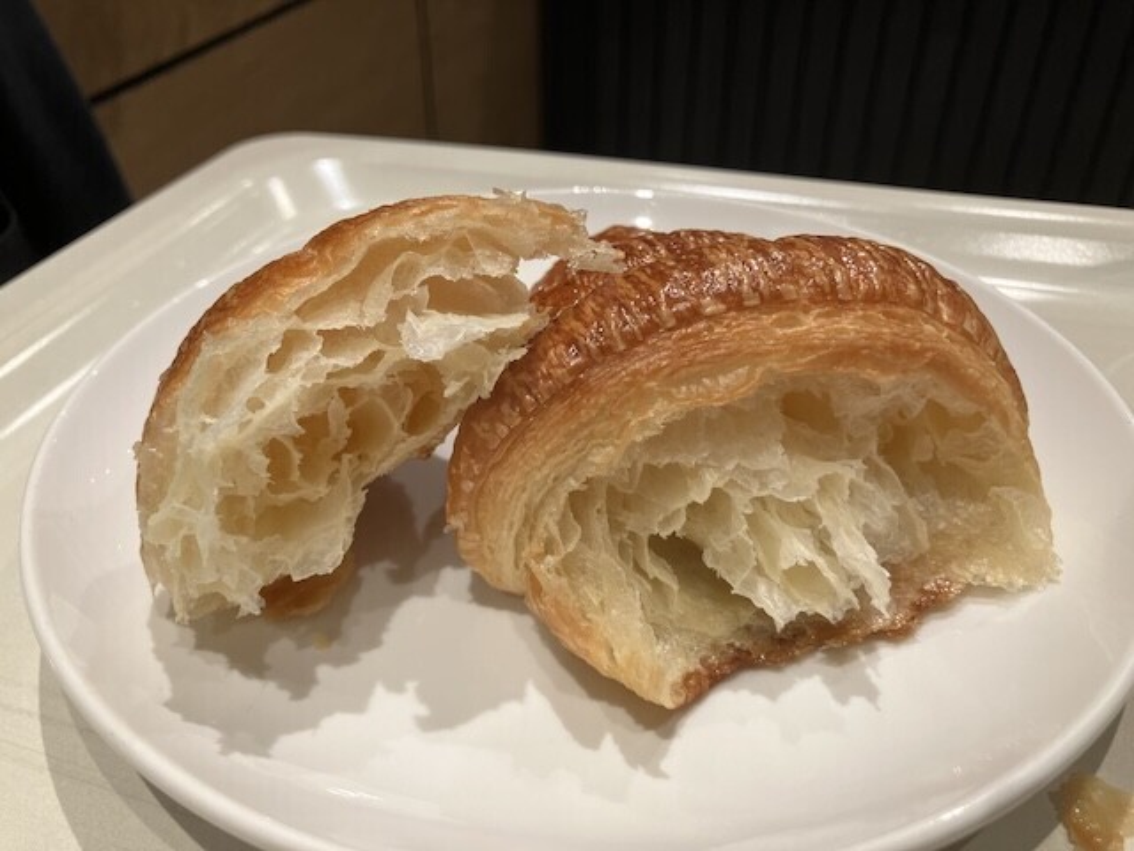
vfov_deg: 49.7
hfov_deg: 63.4
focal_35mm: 28
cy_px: 426
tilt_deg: -35.4
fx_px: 917
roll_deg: +0.0
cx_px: 567
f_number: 1.8
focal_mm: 3.99
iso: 80
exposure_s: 1/121
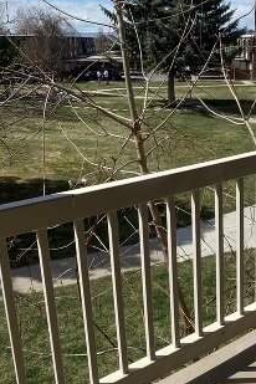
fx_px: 448
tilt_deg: -16.2
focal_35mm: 42
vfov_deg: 46.3
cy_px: 168
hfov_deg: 30.7
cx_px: 221
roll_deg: -0.1
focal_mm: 4.25
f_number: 1.8
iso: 32
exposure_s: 1/3311
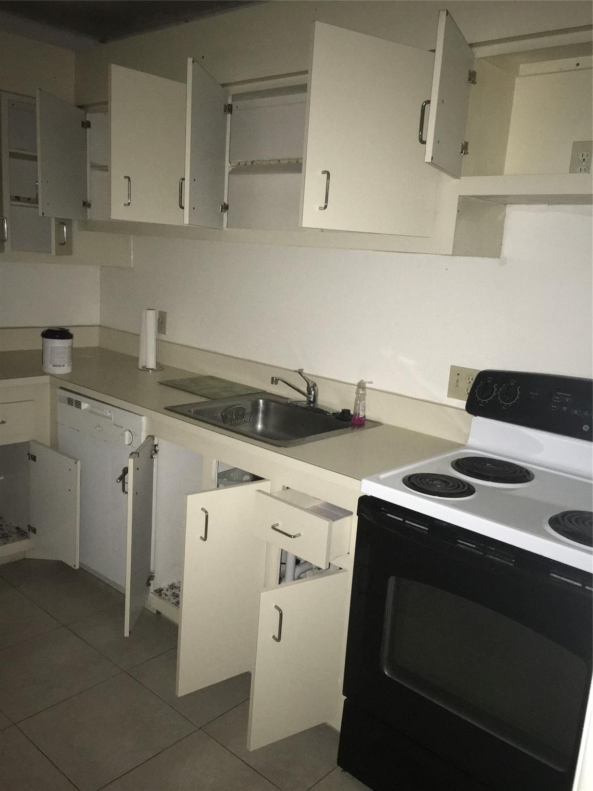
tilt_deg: -11.0
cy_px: 396
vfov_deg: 61.7
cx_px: 296
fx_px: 662
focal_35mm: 29
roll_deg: -3.9
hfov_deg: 48.2
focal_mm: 4.15
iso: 250
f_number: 2.2
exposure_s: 1/16
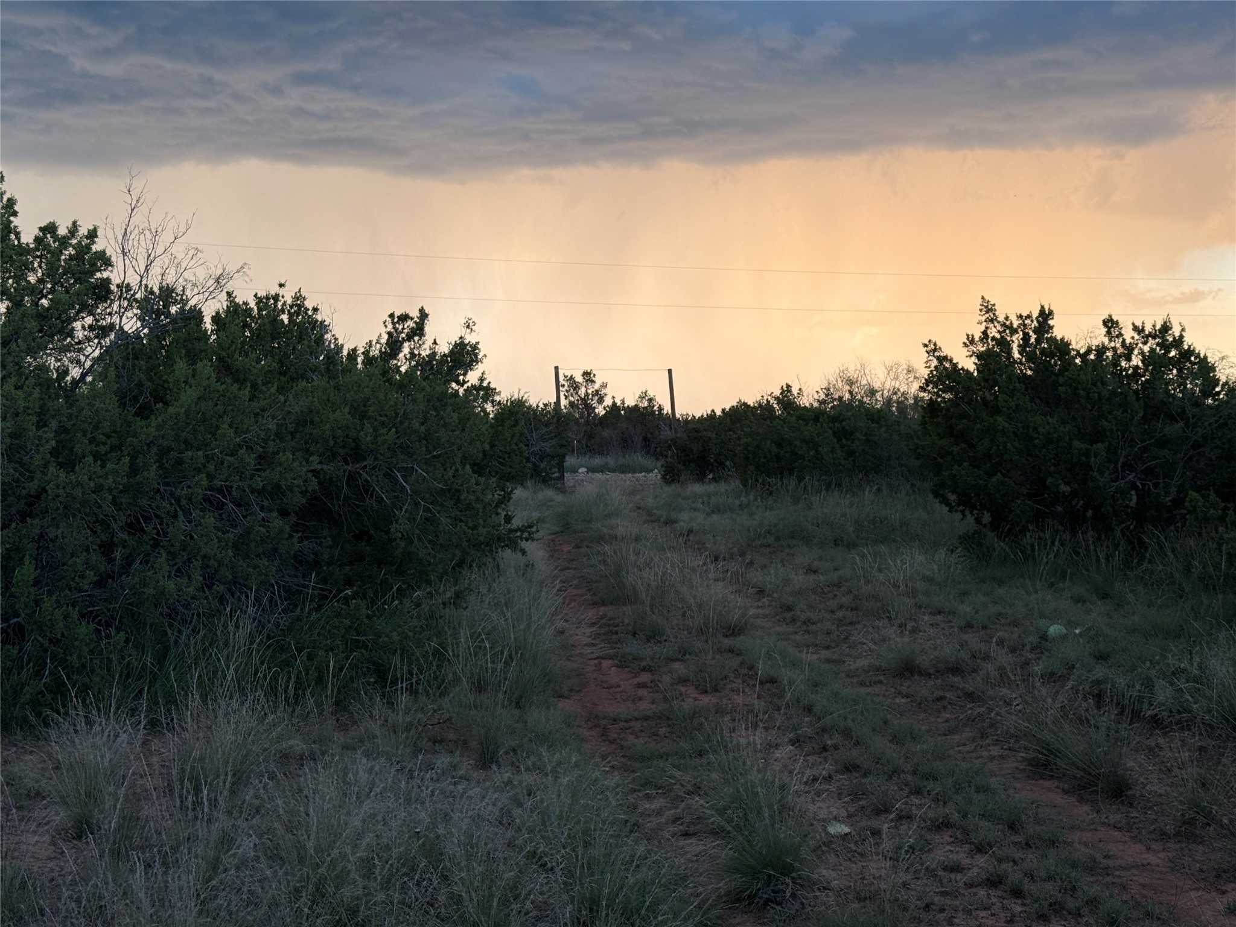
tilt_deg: -1.2
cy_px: 464
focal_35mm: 48
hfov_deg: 39.7
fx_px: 1714
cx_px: 618
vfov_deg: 30.3
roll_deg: +0.5
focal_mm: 6.76
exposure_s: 1/121
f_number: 1.78
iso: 64
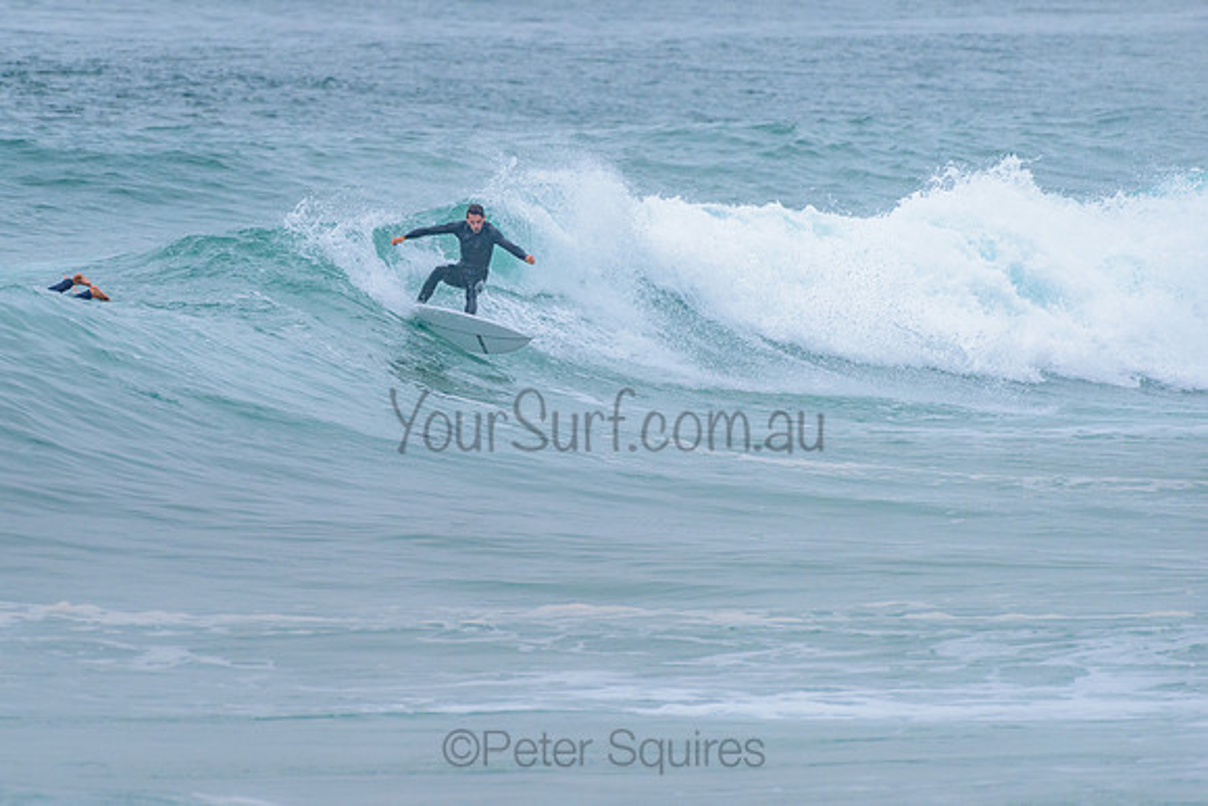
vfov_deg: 2.2
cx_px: 469
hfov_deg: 3.4
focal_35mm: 612
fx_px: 20538
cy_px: 313
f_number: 5.6
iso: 1400
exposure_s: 1/2000
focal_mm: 500
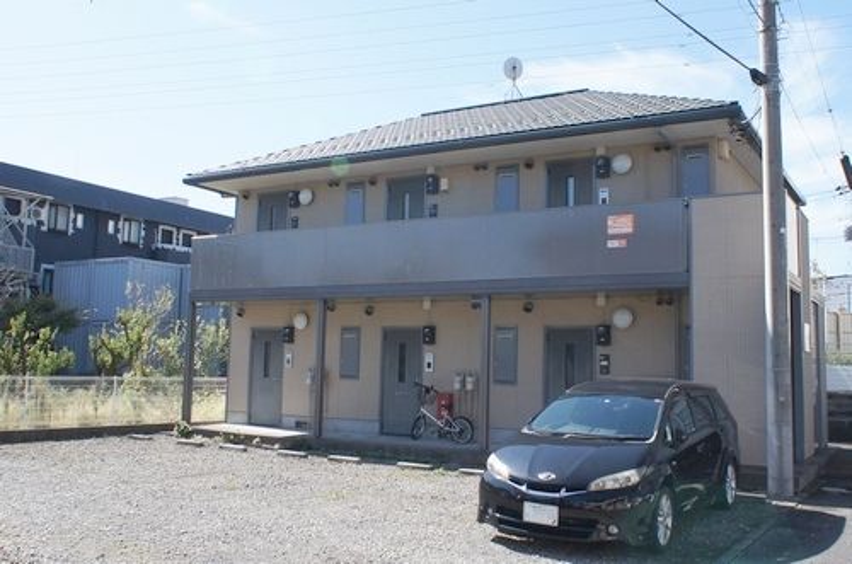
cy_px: 282
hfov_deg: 42.8
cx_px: 426
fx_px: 1086
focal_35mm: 46
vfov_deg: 29.1
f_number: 8
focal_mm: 16
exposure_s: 1/320
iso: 200
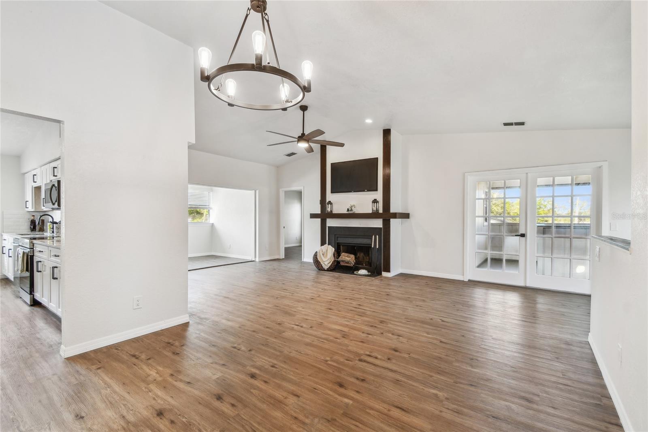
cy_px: 216
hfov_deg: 100.4
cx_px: 324
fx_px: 270
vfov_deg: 77.3
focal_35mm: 15
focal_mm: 10
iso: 100
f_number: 7.1
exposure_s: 1/15
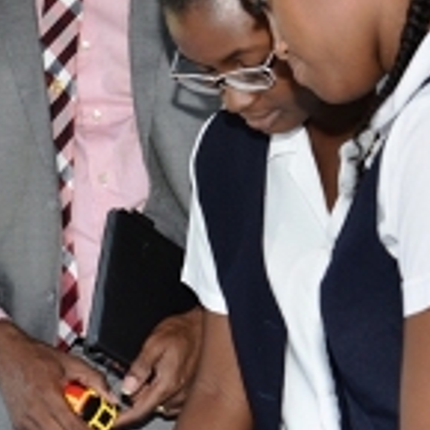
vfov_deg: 13.3
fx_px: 1841
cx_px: 0
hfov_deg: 13.1
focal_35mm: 131
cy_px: 209
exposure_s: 1/160
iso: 200
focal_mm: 35
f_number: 6.3
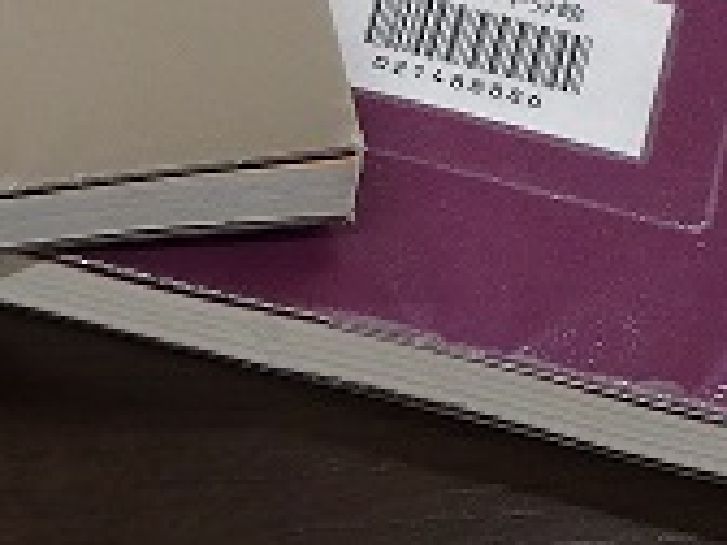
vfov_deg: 7.6
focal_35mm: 193
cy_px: -95
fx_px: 4053
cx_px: -303
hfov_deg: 10.0
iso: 320
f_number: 4.5
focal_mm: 8.51
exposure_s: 1/50
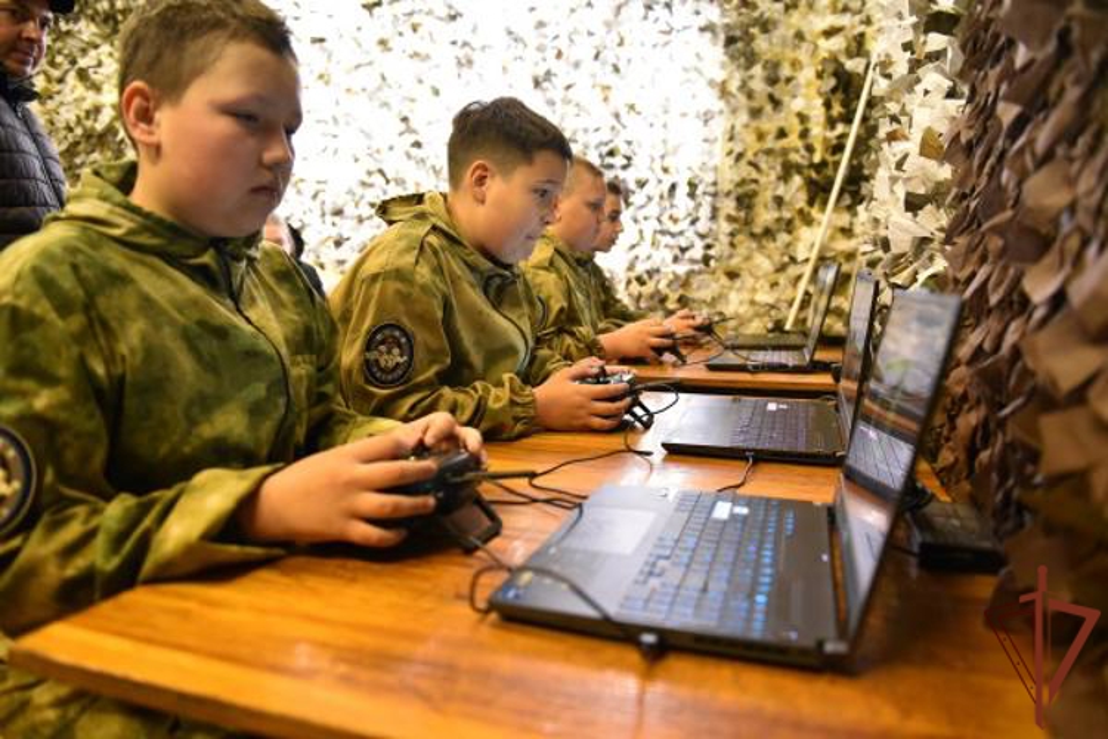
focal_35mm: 26
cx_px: 554
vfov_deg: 49.6
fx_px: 800
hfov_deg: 69.4
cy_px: 370
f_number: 2.8
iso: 4000
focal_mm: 26
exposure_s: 1/160
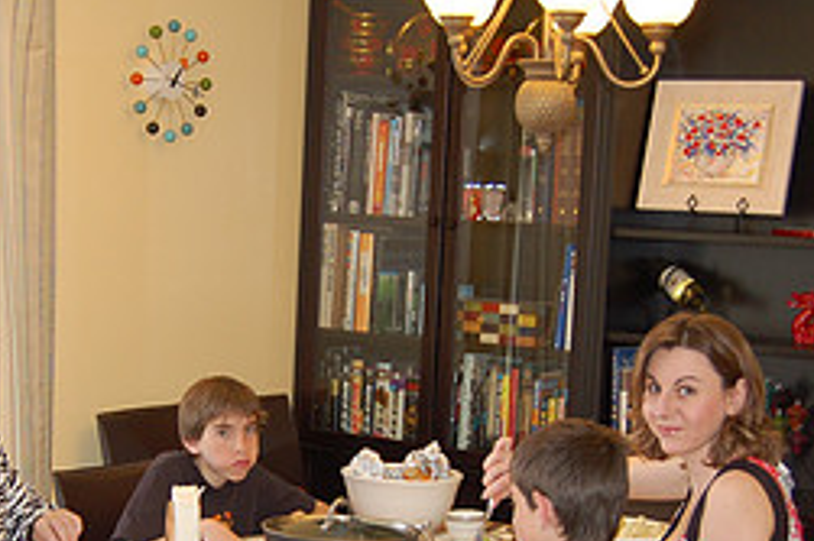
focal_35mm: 90
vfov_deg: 15.1
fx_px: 2034
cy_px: 434
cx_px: 227
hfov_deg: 22.5
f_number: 4
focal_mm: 26
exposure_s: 1/60
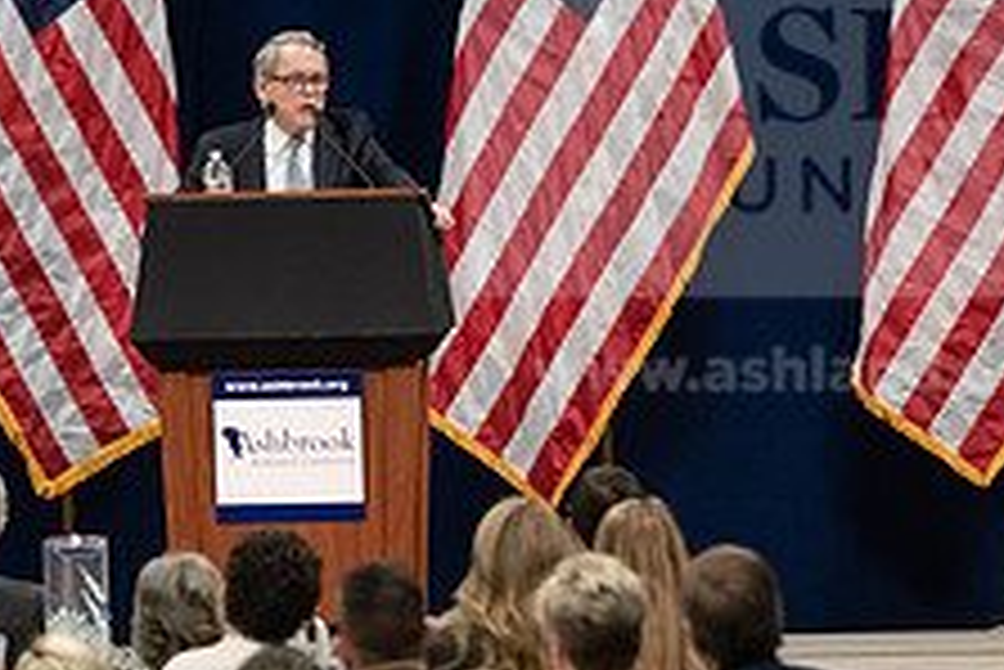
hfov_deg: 4.5
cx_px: 329
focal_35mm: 456
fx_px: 12725
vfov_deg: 3.0
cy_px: 465
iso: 2000
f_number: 3.2
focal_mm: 175
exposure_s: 1/200
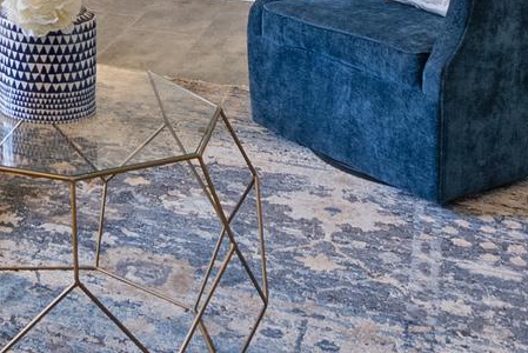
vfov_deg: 15.8
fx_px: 1071
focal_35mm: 73
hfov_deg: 25.8
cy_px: -291
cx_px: -44
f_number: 8
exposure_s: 1/20
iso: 800
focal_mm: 16
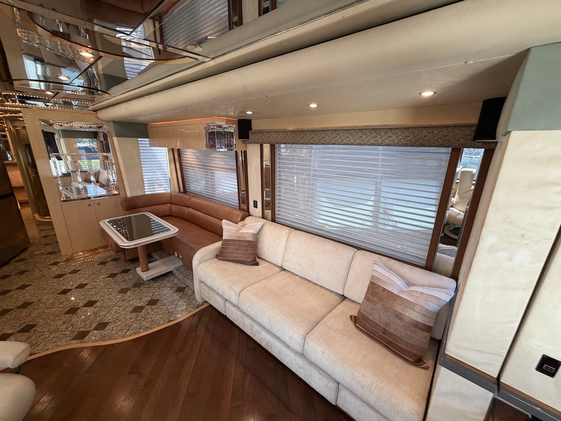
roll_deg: -1.8
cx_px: 280
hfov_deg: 102.1
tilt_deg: -15.5
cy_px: 210
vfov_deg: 85.7
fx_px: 227
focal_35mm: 14
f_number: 2.2
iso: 200
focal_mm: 2.22
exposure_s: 1/62
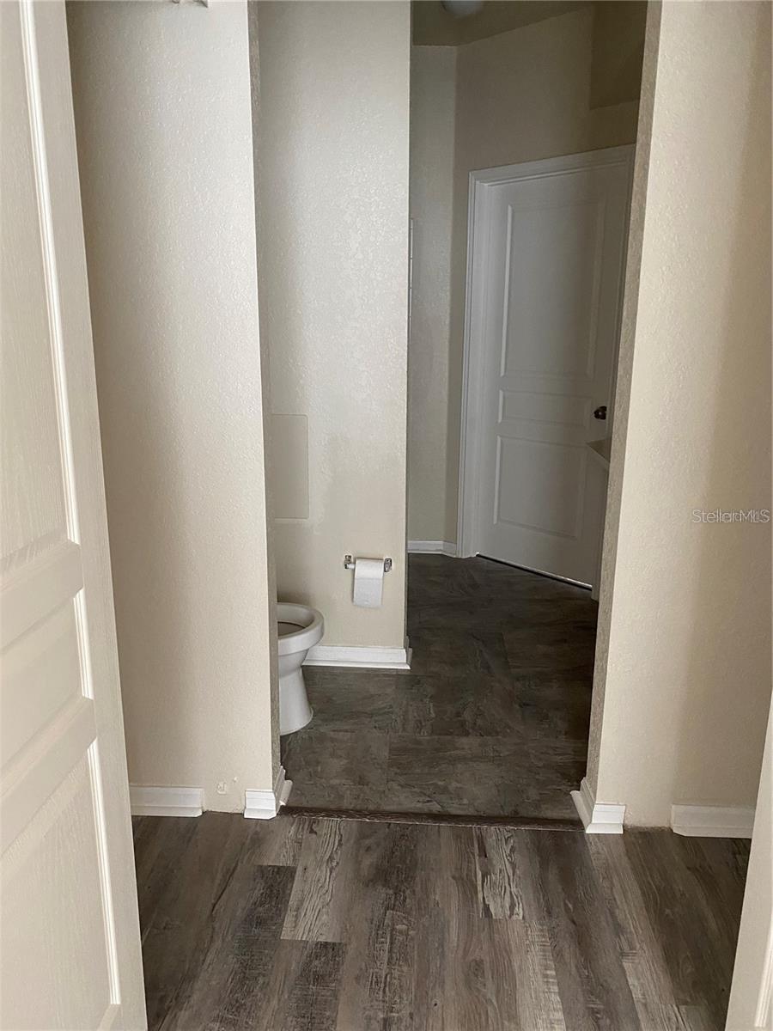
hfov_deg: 53.1
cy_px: 516
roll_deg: +0.0
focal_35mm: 26
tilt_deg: -13.7
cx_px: 386
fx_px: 774
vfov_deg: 67.3
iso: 320
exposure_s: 1/60
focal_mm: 4.25
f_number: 1.8
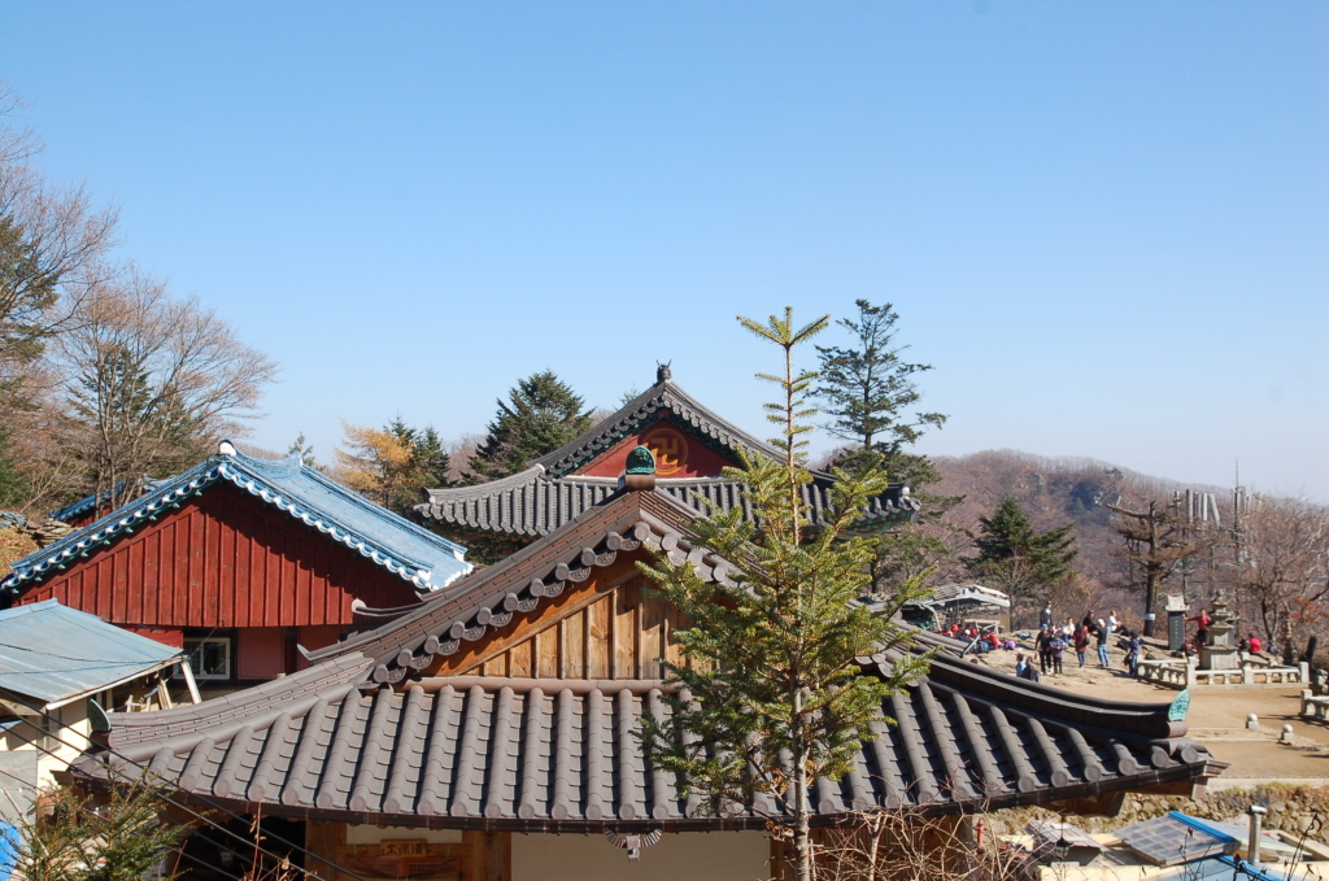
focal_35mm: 51
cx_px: 664
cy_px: 440
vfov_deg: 26.4
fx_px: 1879
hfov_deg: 38.9
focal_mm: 34
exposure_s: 1/250
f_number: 9
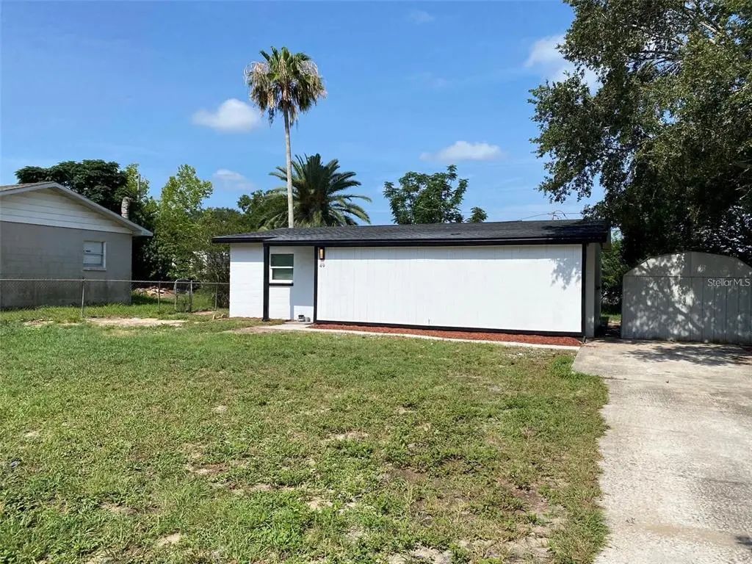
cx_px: 376
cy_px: 282
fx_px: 565
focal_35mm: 26
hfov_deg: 67.3
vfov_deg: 53.1
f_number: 1.8
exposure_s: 1/3846
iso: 32
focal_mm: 4.25
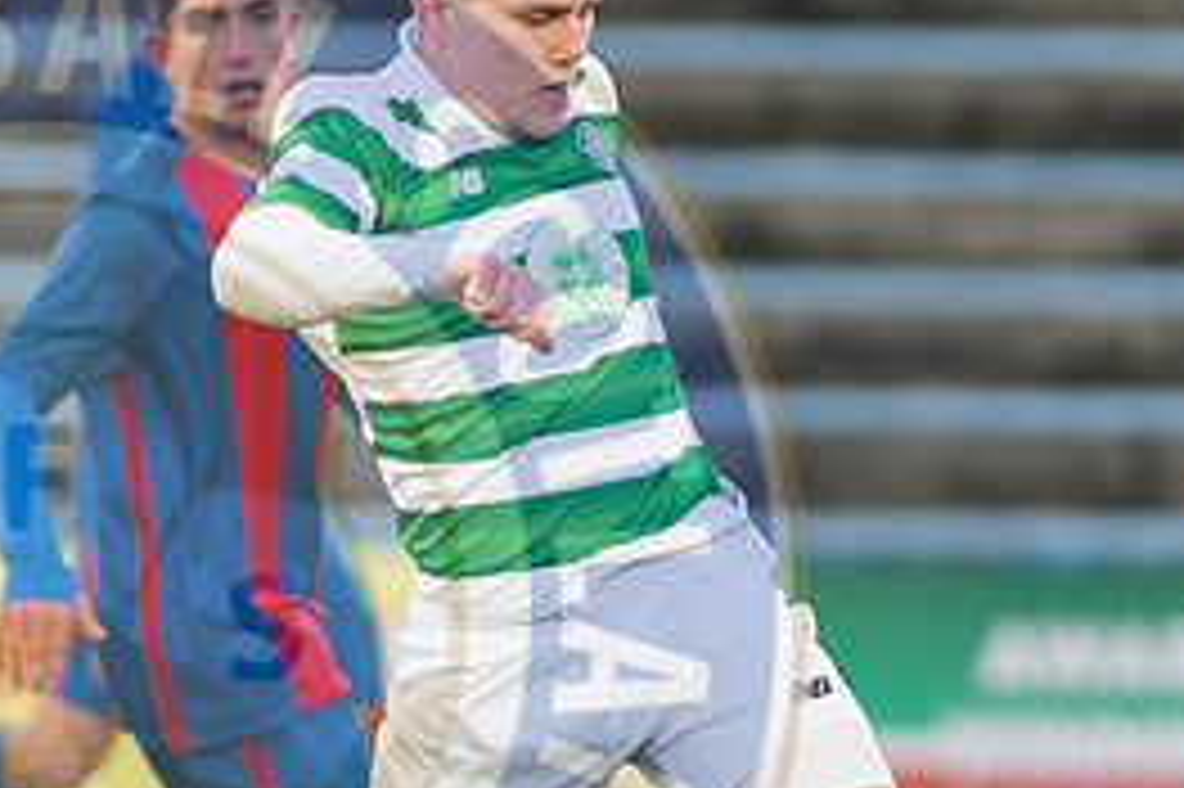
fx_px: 32637
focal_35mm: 993
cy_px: 597
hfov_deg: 2.1
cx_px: 36
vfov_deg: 1.4
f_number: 2.8
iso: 1100
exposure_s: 1/1000
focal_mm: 300
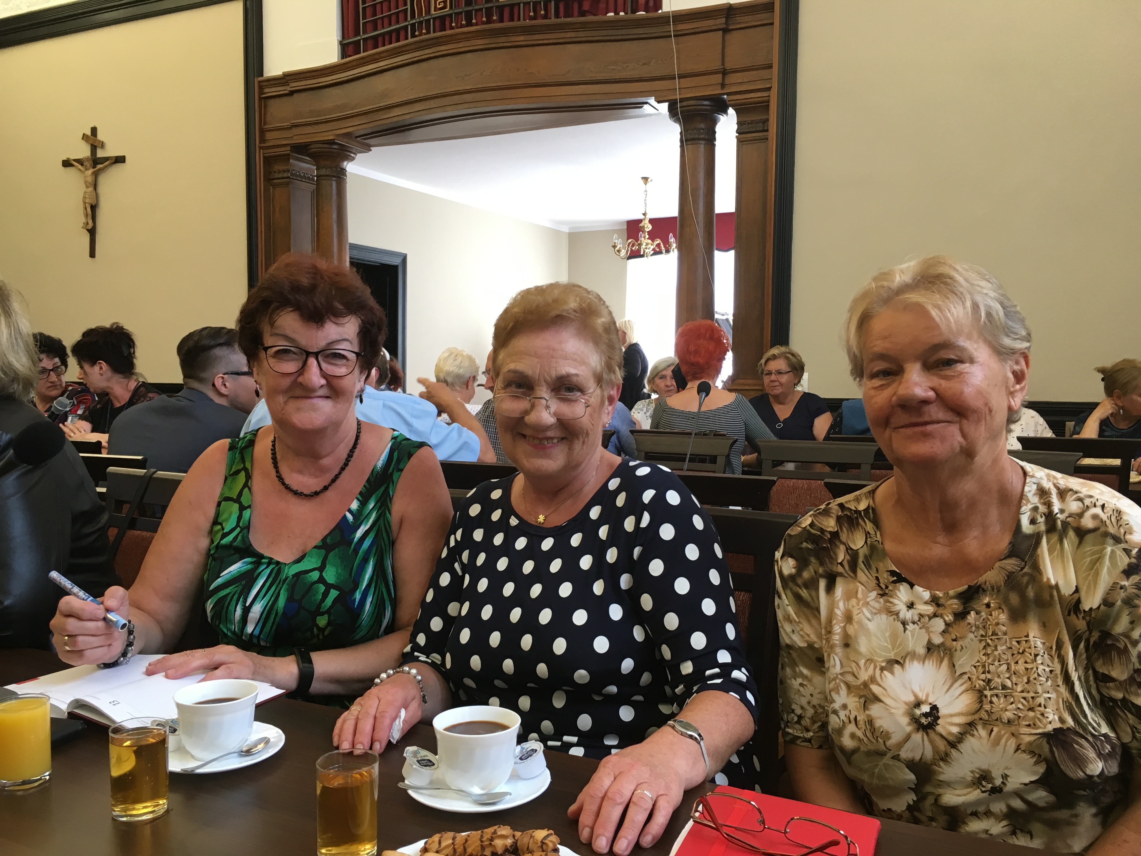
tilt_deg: -4.6
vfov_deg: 48.2
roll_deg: -0.8
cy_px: 428
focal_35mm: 29
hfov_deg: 61.7
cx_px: 570
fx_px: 956
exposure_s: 1/33
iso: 50
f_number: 2.2
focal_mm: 4.15
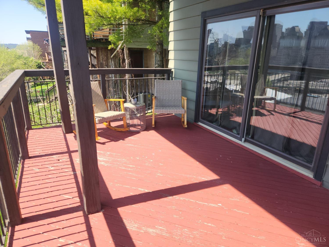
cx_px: 164
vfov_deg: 58.9
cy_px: 124
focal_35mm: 23
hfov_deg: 73.9
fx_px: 219
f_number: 1.8
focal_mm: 5.4
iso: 20
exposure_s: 1/568
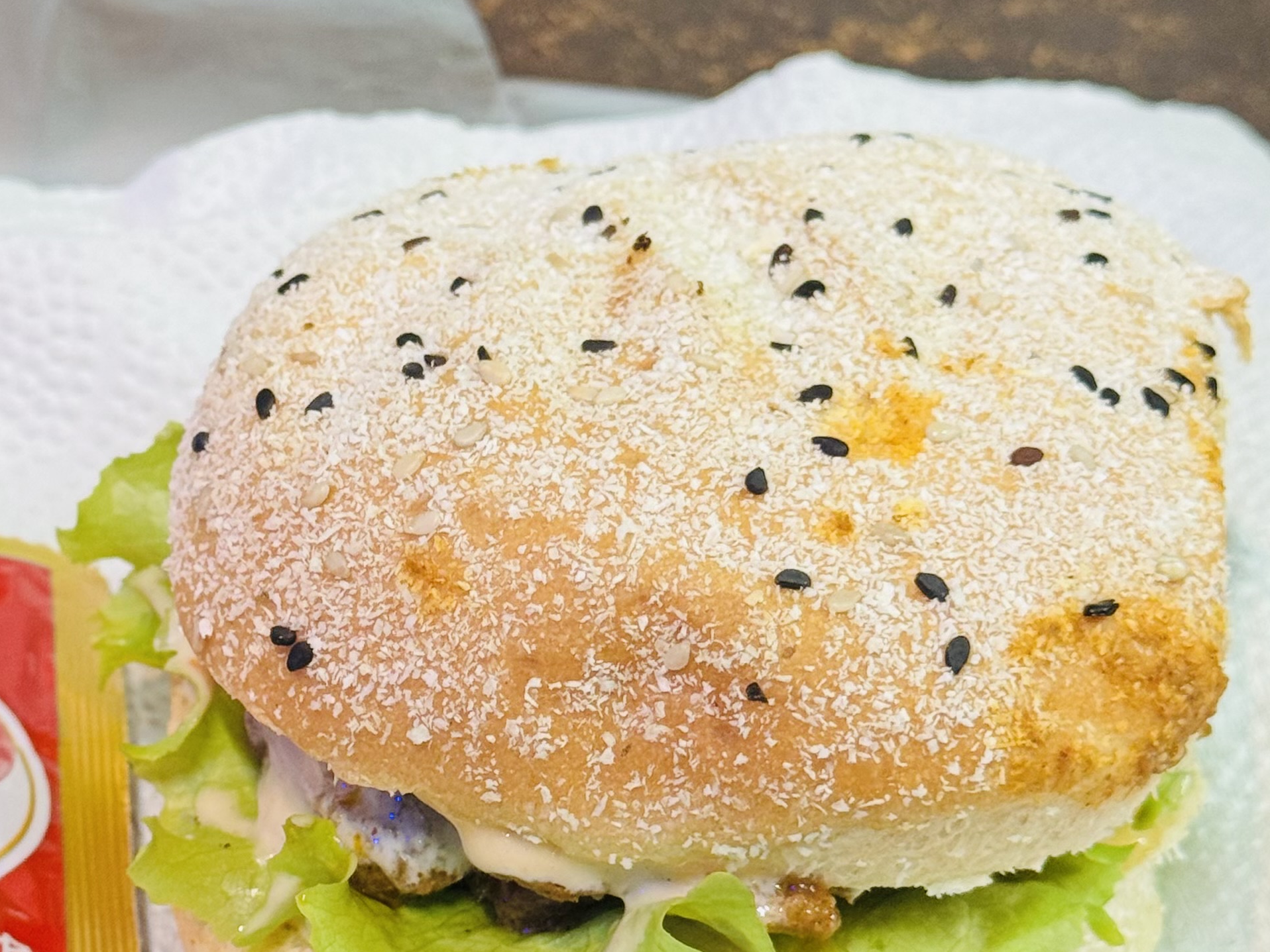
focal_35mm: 101
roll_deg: +2.1
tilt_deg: -38.8
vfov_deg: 14.6
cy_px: 716
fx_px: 3706
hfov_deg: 19.4
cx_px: 448
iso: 100
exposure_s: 1/50
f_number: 1.78
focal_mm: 6.76
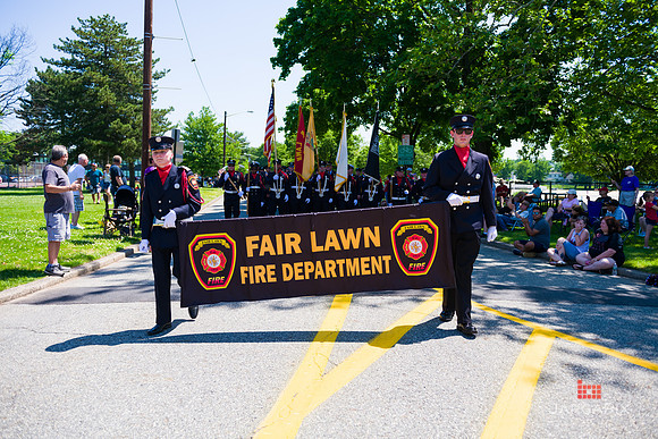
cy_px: 220
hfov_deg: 67.4
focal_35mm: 27
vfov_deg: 48.0
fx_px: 494
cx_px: 329
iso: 200
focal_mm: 27
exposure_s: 1/1250
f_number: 5
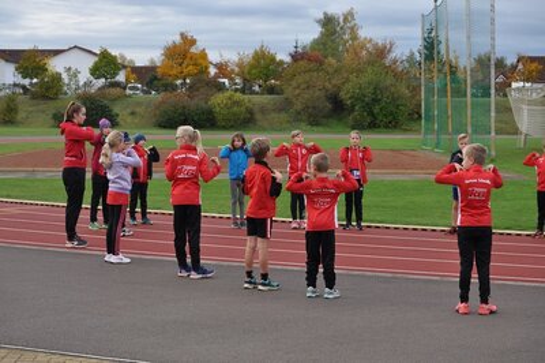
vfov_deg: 16.5
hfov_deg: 24.6
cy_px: 182
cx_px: 272
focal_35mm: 82
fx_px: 1248
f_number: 5.6
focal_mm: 55
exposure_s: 1/125
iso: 200
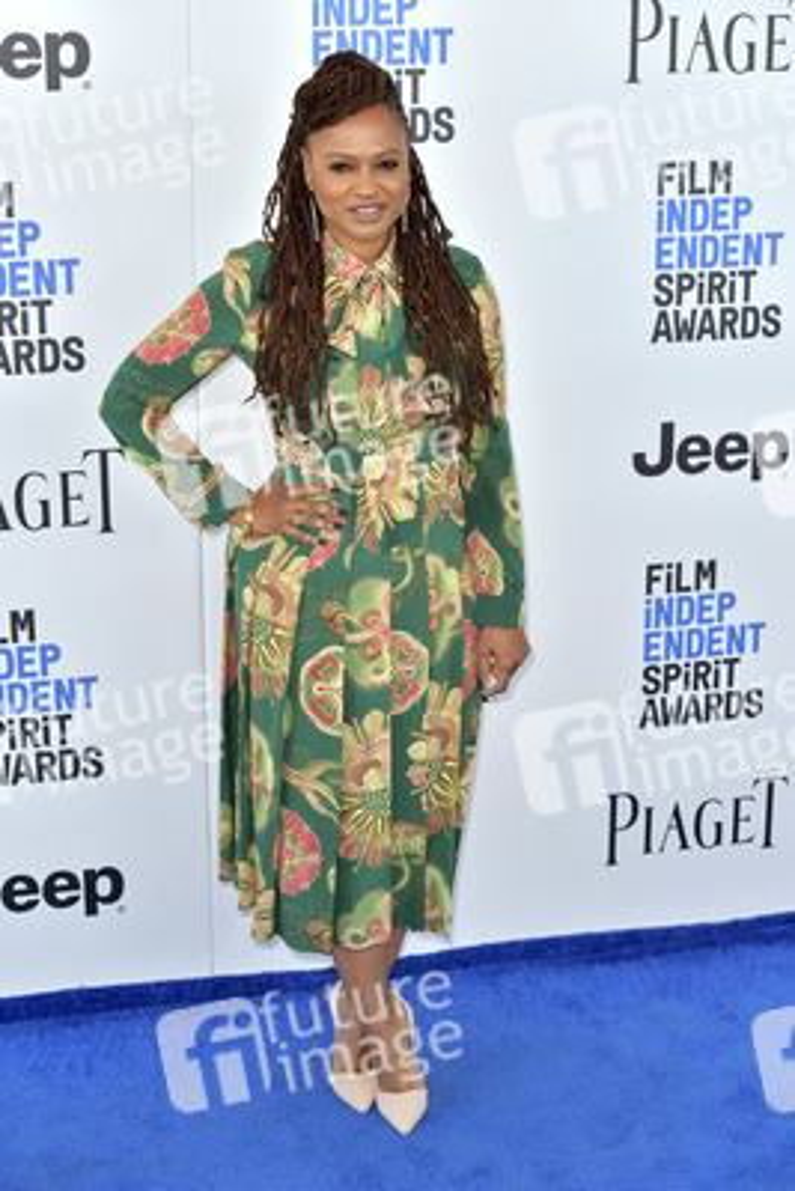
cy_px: 596
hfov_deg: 19.5
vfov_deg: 28.8
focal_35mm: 70
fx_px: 2317
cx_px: 398
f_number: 6.3
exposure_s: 1/320
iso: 500
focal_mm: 70
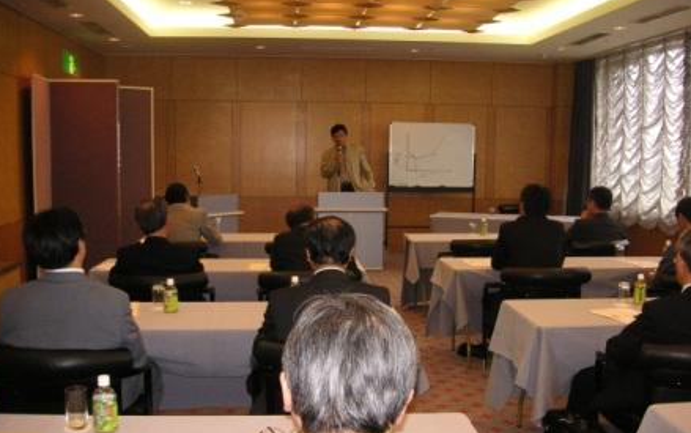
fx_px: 754
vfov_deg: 32.0
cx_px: 342
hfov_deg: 49.2
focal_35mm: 40
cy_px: 250
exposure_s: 1/45
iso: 160
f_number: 2.8
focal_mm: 6.1
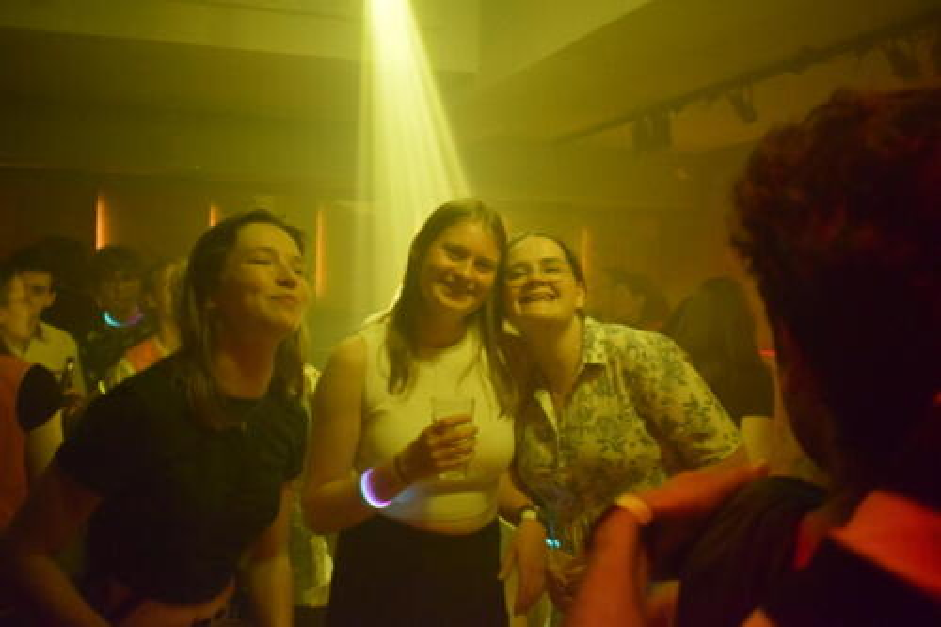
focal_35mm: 33
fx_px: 862
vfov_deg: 39.9
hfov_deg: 57.2
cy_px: 314
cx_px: 470
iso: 6400
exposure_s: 1/40
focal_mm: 22
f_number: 3.8
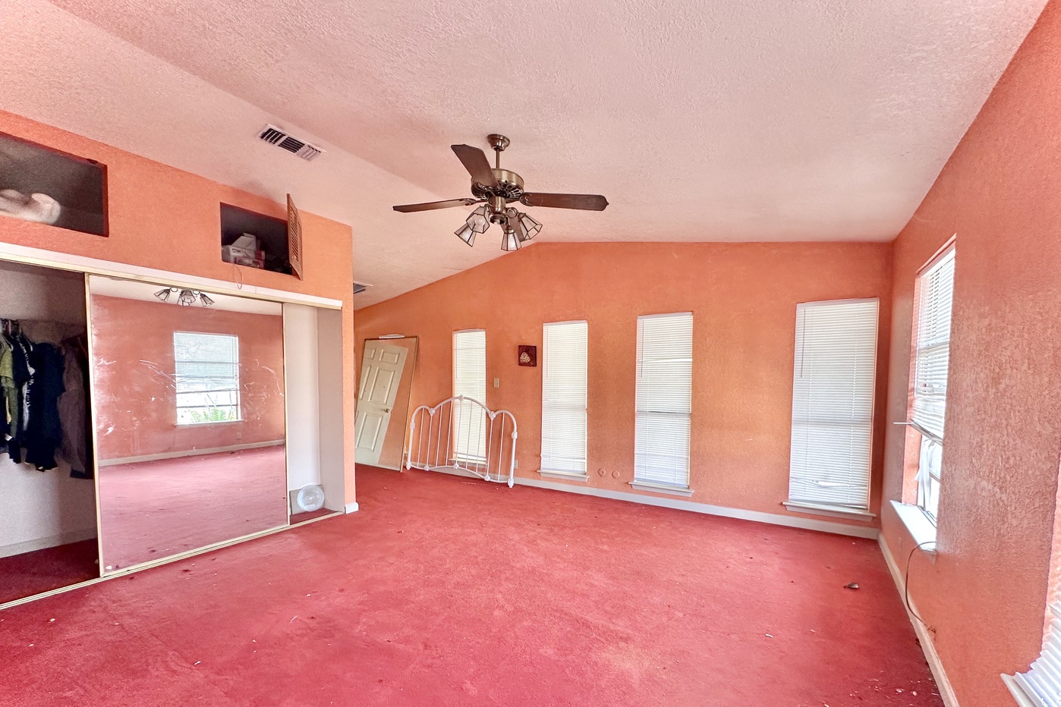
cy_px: 407
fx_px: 442
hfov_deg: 100.4
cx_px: 540
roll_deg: -0.8
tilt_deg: -3.1
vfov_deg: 76.8
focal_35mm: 15
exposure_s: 1/99
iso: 200
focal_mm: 2.22
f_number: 2.2
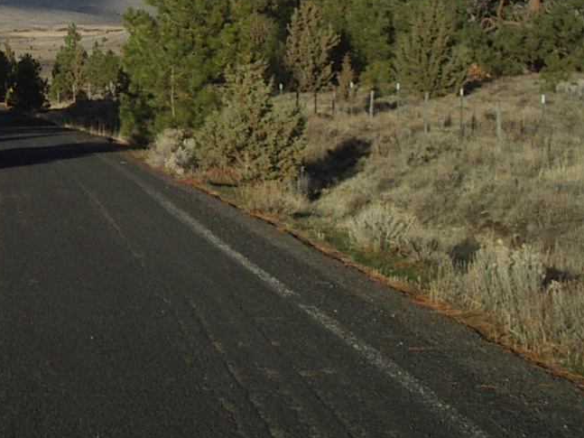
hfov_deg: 20.0
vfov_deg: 15.4
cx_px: -39
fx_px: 1586
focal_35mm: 94
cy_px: -1
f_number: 4.8
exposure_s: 1/400
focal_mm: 5.8
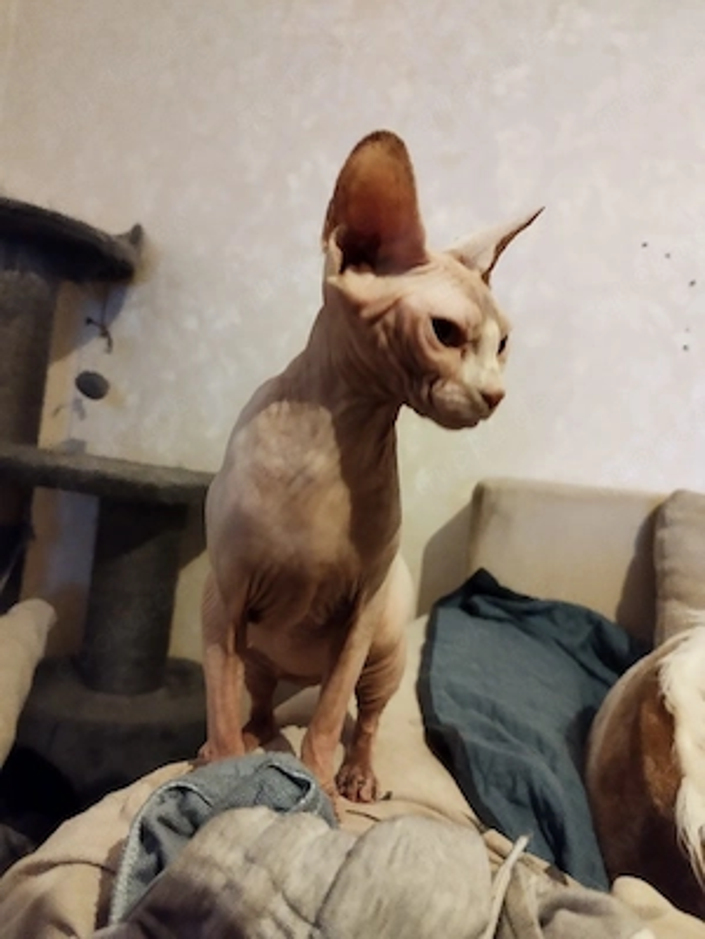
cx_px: 352
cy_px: 470
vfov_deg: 69.4
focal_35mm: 25
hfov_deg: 54.9
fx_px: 679
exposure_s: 1/20
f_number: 1.89
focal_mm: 5.95
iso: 2600
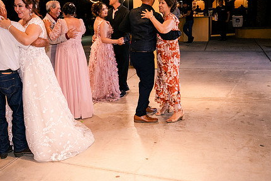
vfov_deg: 34.2
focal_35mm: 39
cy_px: 77
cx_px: 102
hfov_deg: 49.1
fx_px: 294
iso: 3200
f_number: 2.8
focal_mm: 29
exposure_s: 1/200
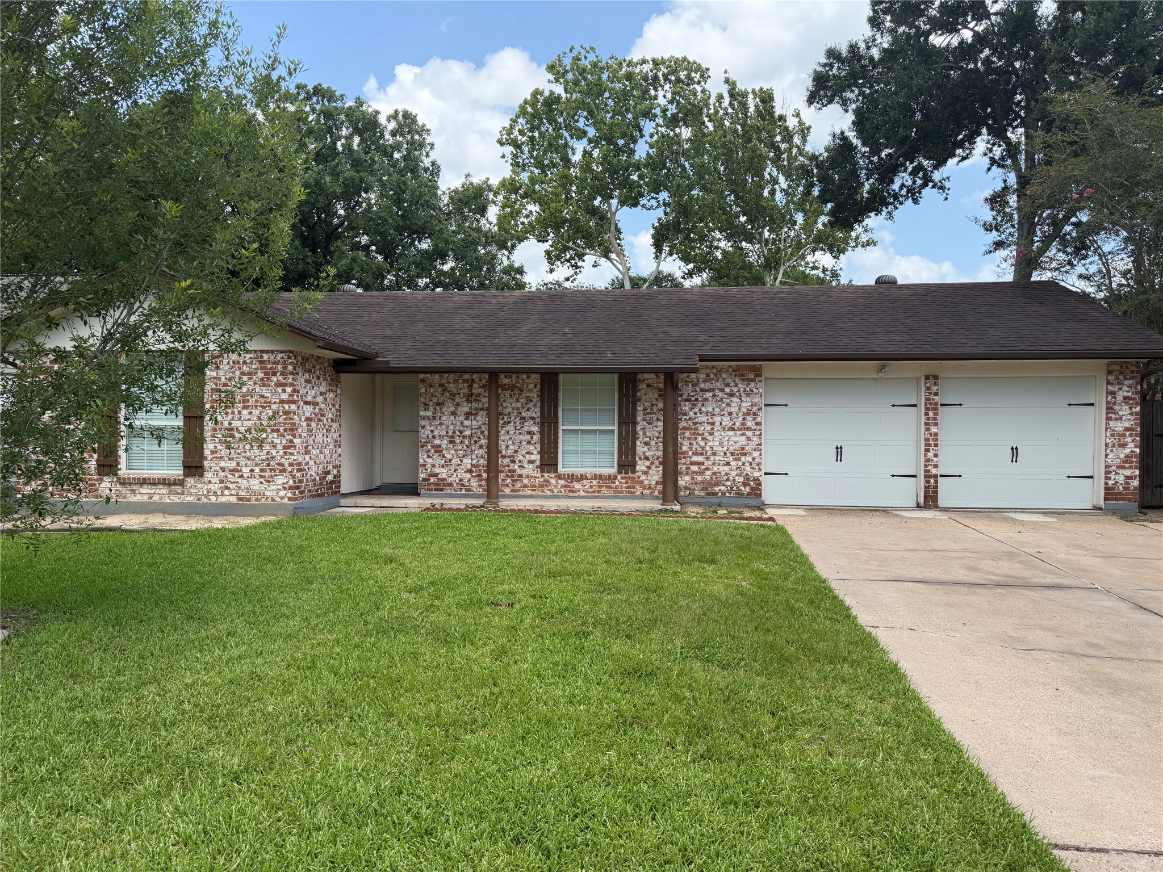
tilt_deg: -1.5
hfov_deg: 71.6
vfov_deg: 56.8
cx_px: 582
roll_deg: -0.3
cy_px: 436
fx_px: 806
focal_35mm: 24
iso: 100
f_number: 1.78
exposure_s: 1/2370
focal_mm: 6.76
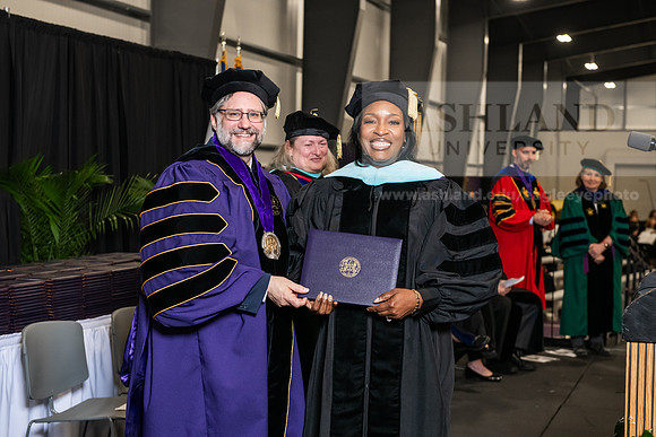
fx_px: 1130
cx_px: 328
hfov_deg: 32.4
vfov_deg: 21.9
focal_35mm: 62
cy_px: 218
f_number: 5
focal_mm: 62
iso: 2000
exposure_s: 1/200
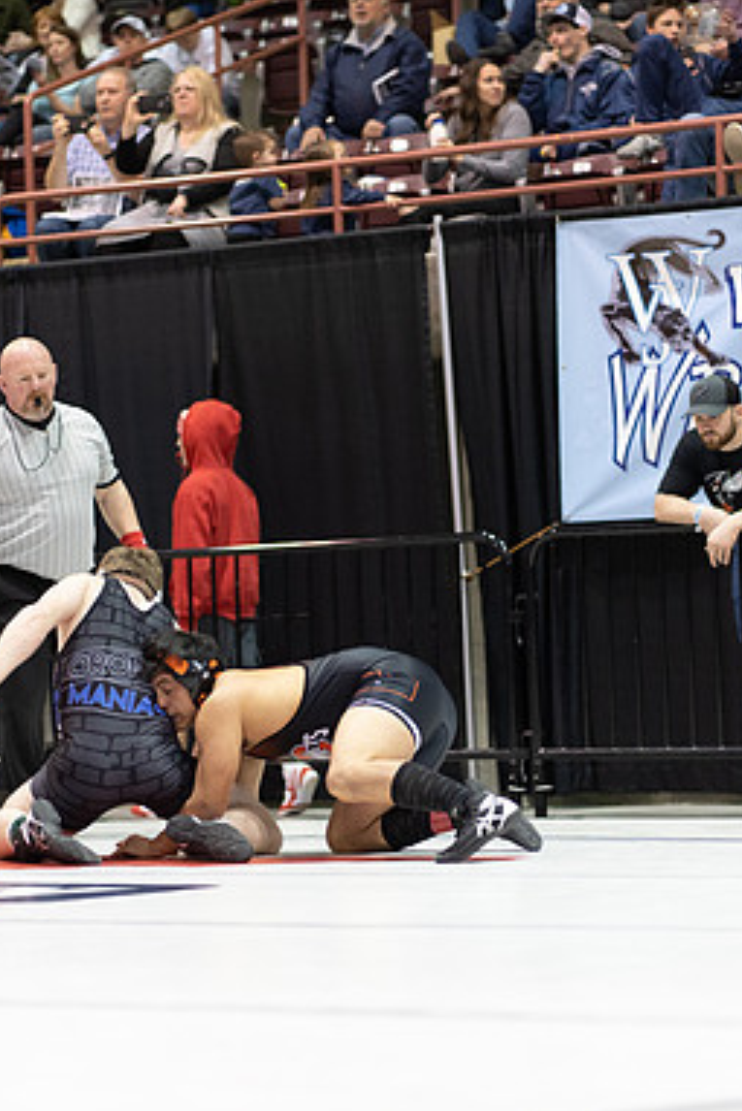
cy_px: 554
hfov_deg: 10.6
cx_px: 335
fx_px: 3984
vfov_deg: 15.9
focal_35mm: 129
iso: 2500
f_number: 1.8
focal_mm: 85
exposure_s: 1/500
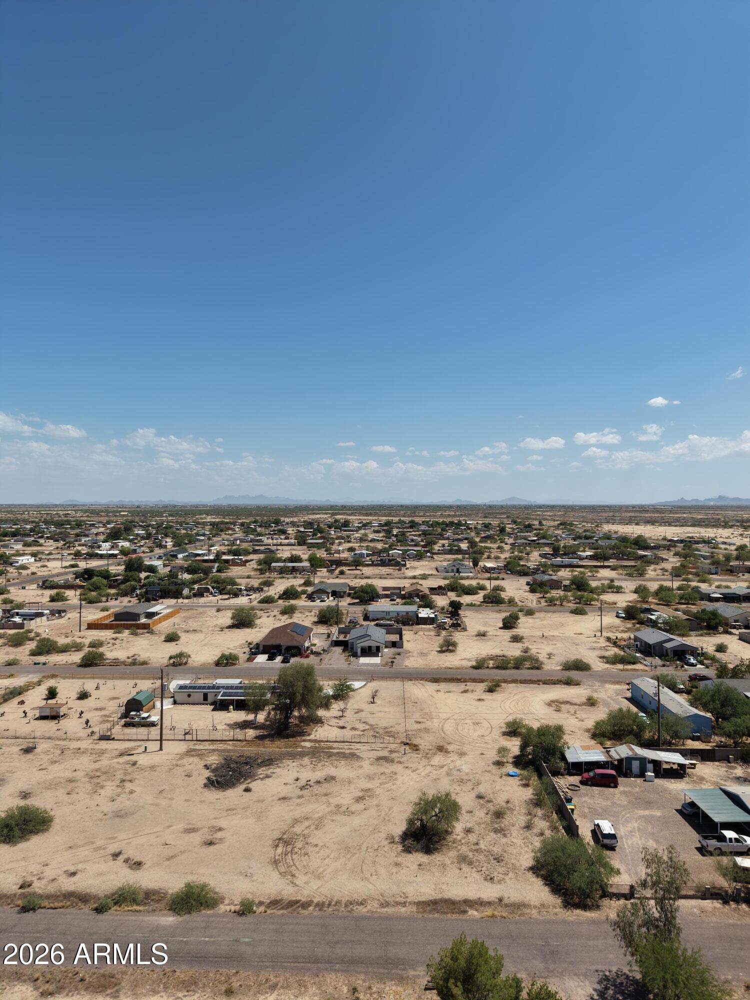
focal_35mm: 24
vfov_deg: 71.6
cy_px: 500
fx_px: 693
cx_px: 375
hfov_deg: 56.8
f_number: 1.8
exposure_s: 1/6000
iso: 120
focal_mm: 8.67
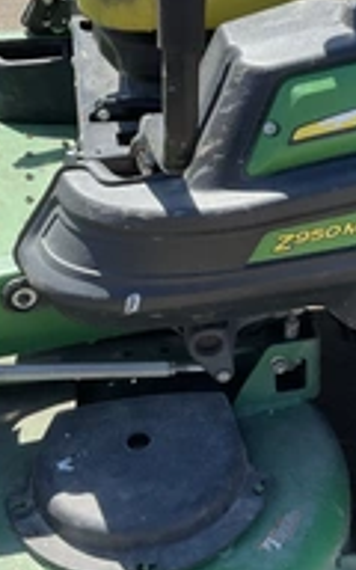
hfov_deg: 20.2
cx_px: 264
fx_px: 994
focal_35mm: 64
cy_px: 235
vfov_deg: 31.9
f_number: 1.8
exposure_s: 1/792
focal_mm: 3
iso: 25
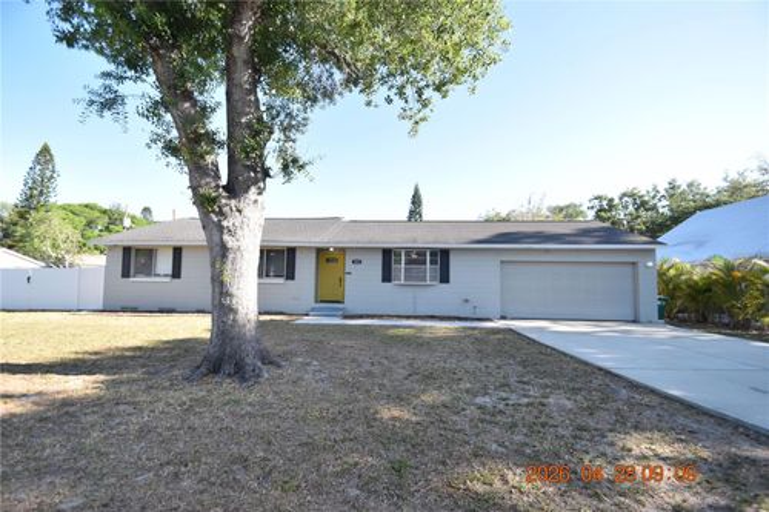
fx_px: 320
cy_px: 256
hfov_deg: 100.4
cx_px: 384
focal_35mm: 15
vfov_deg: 77.3
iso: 800
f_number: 3.5
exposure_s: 1/2000
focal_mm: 10
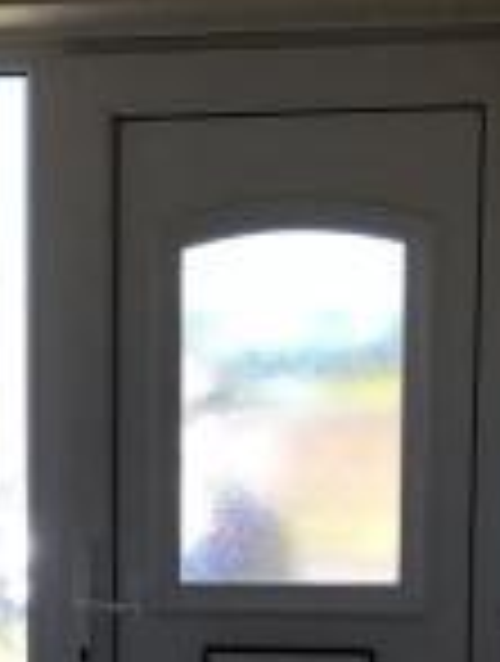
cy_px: 574
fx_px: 1592
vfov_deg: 23.0
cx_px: 81
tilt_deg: -5.2
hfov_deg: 17.7
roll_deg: +1.5
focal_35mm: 83
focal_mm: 3.99
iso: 20
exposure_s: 1/289
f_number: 1.8
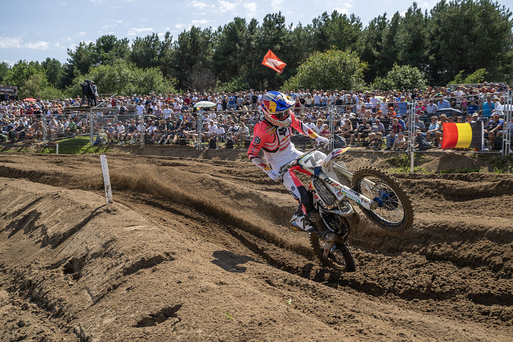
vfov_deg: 34.2
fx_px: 556
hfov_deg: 49.5
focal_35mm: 39
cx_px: 256
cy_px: 171
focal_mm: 39
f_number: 5.6
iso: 200
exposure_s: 1/1250
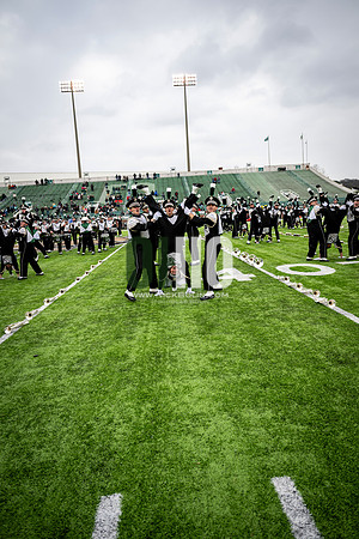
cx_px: 180
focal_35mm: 24
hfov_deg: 53.1
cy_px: 270
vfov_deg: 73.7
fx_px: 359
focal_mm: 24
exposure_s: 1/500
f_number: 2.8
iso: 100
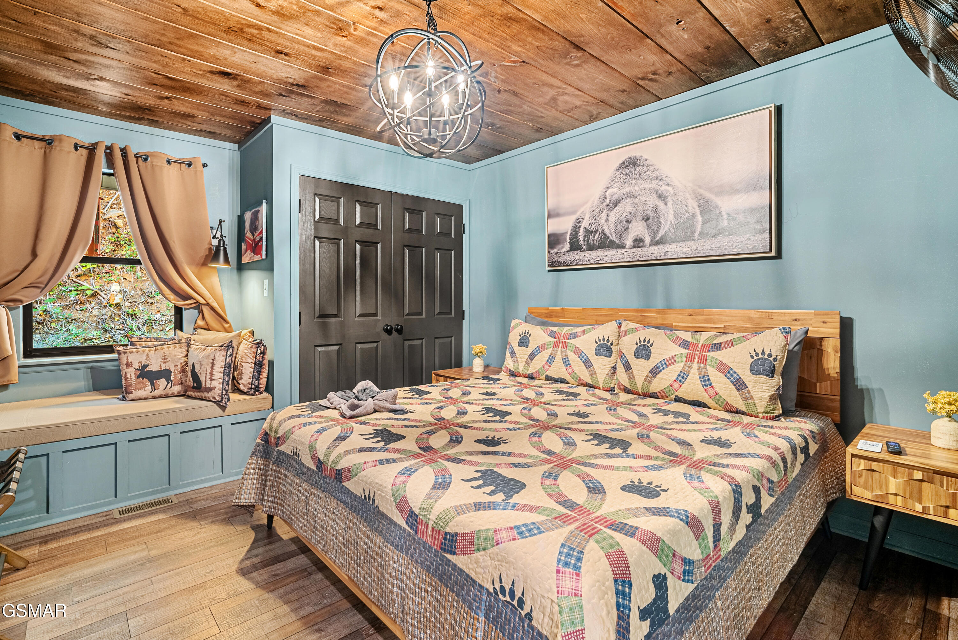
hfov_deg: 96.7
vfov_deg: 73.8
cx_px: 479
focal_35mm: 16
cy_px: 320
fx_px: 426
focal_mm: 16
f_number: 8
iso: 200
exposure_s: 1/6
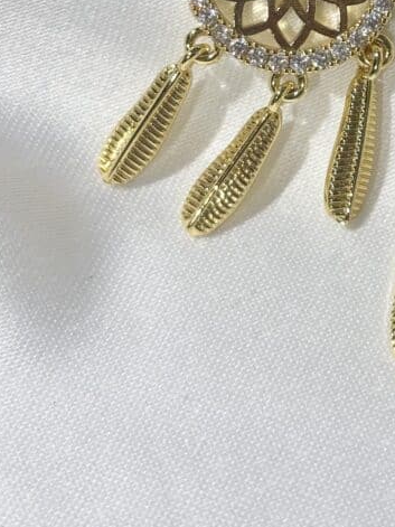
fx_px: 1720
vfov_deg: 17.0
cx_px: 405
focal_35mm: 113
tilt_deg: -53.3
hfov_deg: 12.9
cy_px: -11
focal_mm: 5.96
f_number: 1.6
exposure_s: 1/315
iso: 32
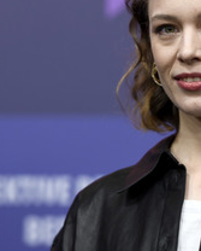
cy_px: 77
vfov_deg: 5.9
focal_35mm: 325
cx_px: 169
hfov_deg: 4.8
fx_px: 2411
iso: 1000
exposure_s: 1/250
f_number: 3.5
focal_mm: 160
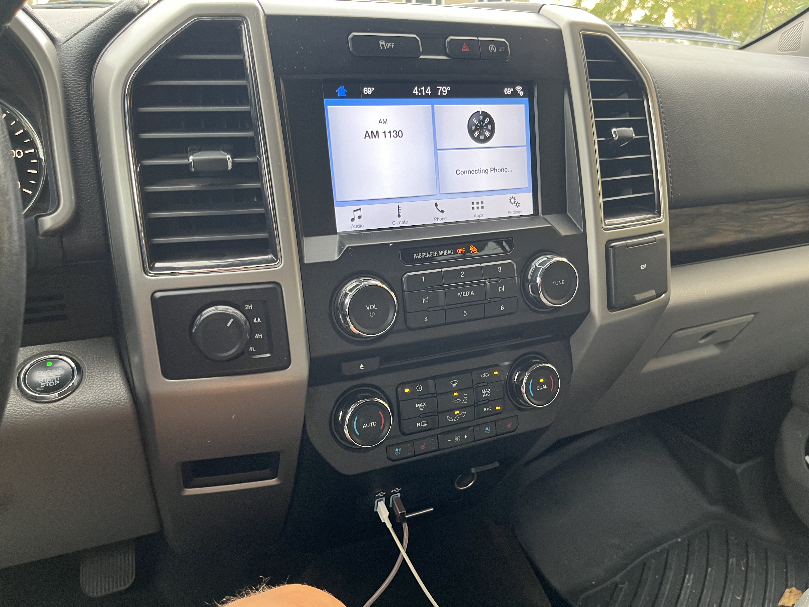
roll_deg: -1.8
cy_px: 304
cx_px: 404
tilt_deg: -24.0
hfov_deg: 67.3
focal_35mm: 26
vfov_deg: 53.1
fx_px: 608
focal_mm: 5.1
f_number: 1.6
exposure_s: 1/60
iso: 125
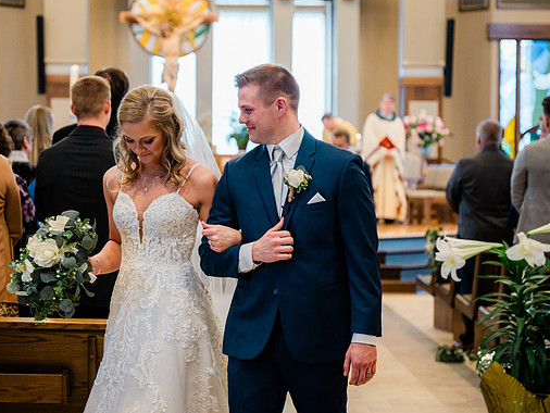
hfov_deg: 22.0
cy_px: 204
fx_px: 1415
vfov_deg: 16.6
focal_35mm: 89
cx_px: 248
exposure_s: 1/250
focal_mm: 70
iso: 1000
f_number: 2.8
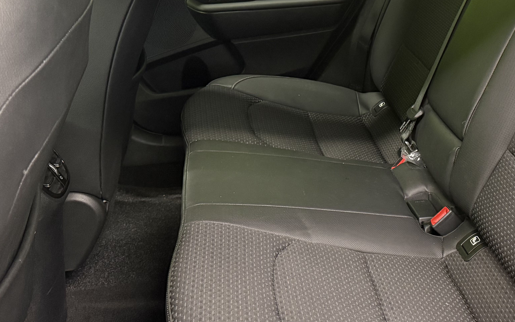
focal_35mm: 47
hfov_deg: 40.8
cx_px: 415
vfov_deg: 27.4
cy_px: 134
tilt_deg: -23.7
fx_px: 660
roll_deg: +0.2
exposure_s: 1/50
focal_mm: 6.76
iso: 640
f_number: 1.78
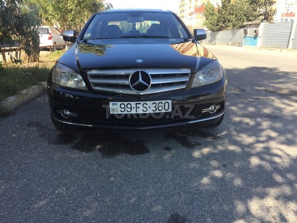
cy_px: 112
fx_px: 249
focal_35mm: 29
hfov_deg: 61.7
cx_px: 148
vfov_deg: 48.2
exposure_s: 1/514
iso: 32
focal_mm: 4.15
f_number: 2.2
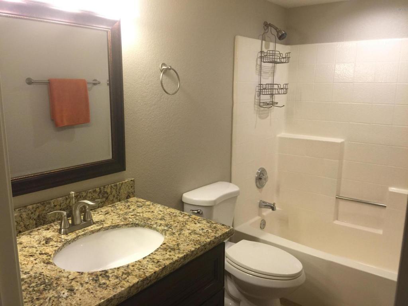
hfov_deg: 61.7
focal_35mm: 29
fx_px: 342
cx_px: 204
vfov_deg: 48.2
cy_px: 153
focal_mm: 4.15
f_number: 2.2
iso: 32
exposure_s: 1/30
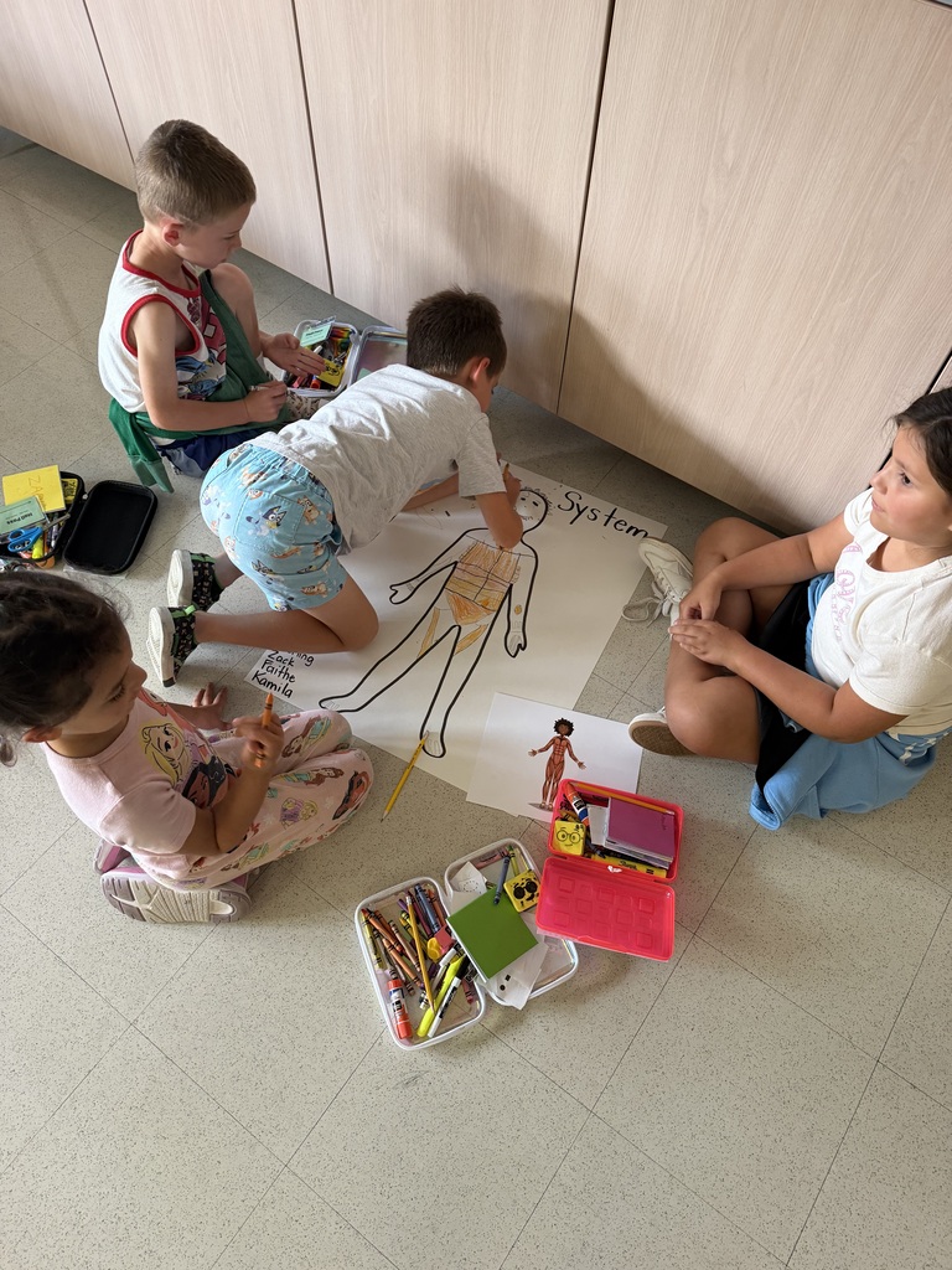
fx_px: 880
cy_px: 635
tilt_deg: -59.0
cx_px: 476
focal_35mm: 24
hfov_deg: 56.8
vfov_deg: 71.6
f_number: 1.78
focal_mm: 6.76
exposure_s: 1/60
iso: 250
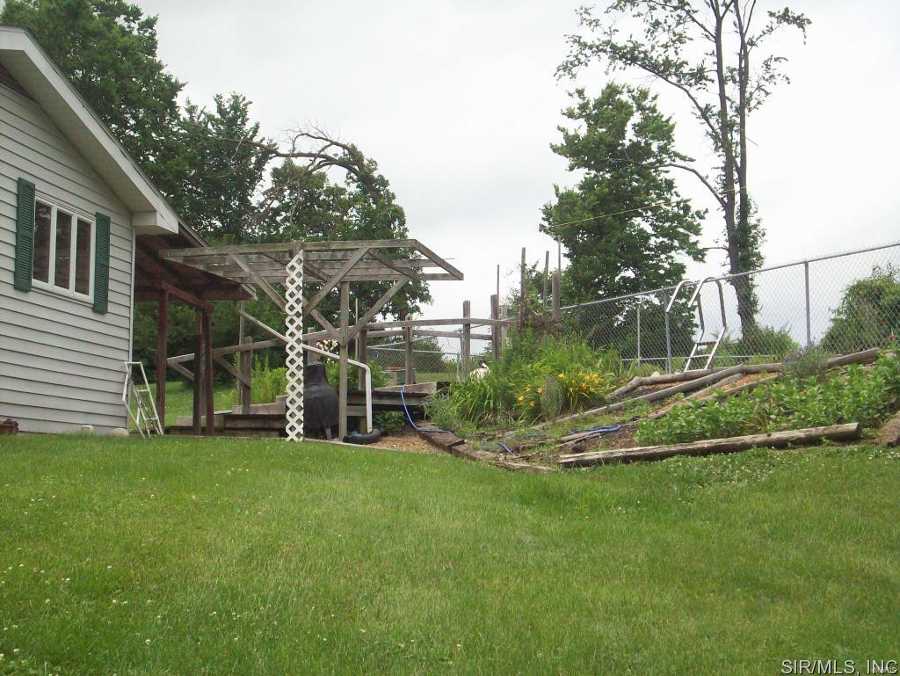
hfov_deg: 30.3
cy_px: 338
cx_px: 450
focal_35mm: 64
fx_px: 1665
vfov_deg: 22.9
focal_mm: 10.7
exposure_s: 1/565
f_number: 7.6
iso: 200
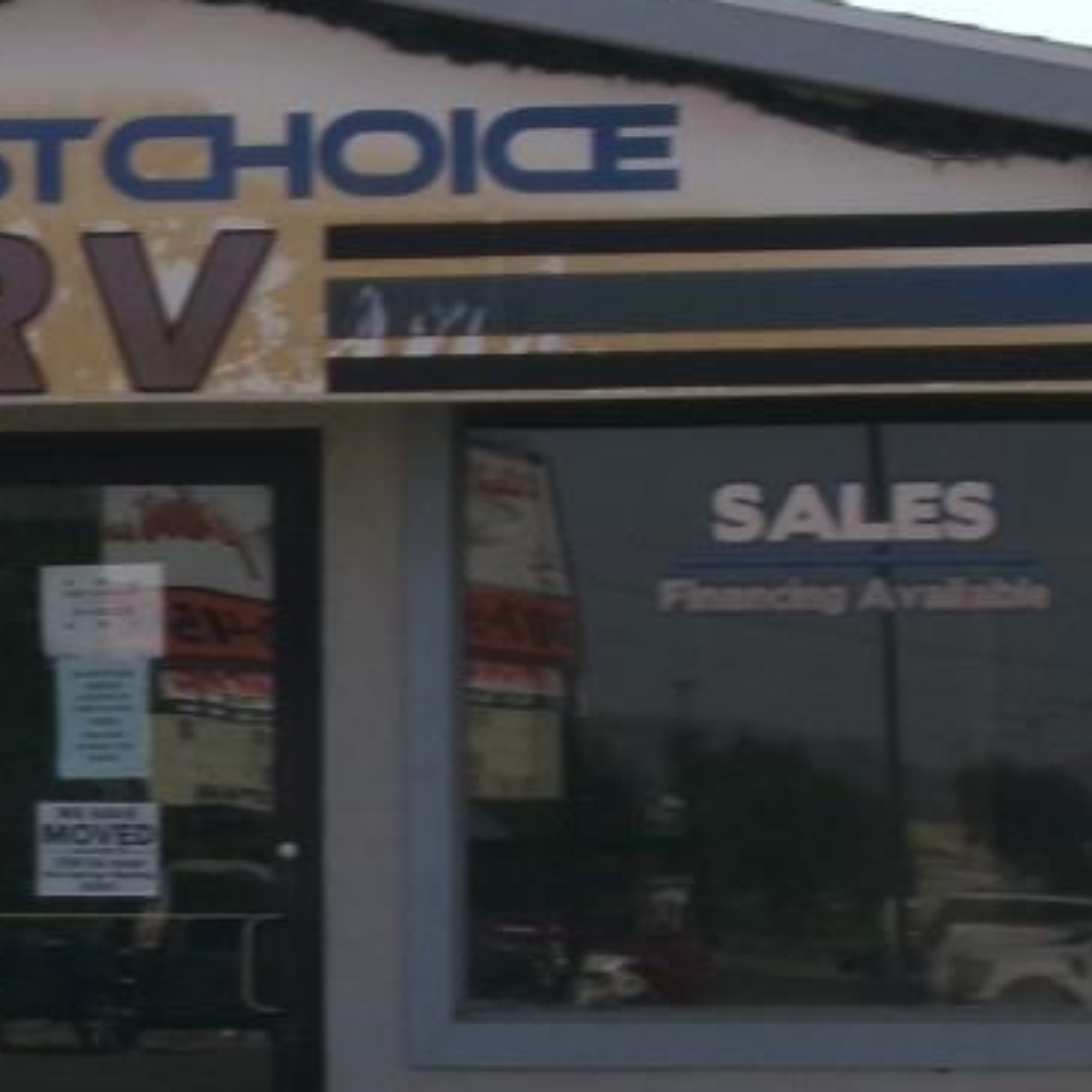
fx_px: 8530
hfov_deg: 7.3
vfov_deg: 7.3
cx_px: 51
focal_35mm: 239
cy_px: 896
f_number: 13.99
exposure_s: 1/70
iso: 100
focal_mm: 12.3
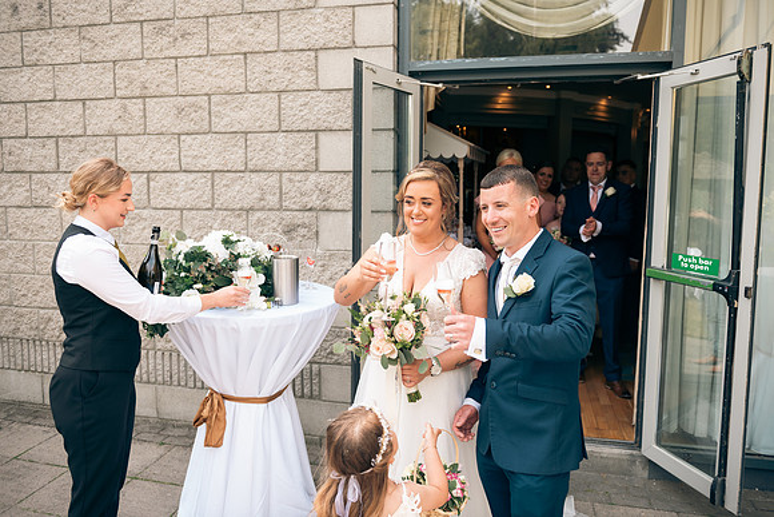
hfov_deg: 65.5
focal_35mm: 28
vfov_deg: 46.4
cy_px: 258
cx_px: 387
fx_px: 602
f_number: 3.5
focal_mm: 28
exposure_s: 1/200
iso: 100
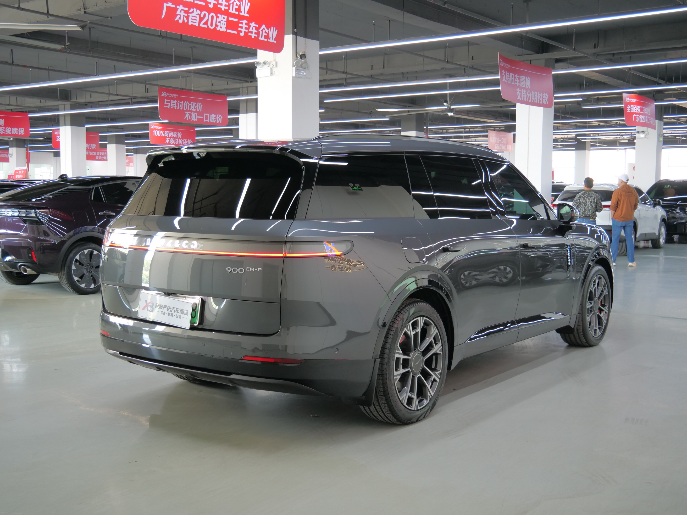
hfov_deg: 46.8
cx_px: 344
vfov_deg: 36.0
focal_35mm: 40
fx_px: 794
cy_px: 258
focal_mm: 20
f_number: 4.1
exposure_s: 1/15
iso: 800
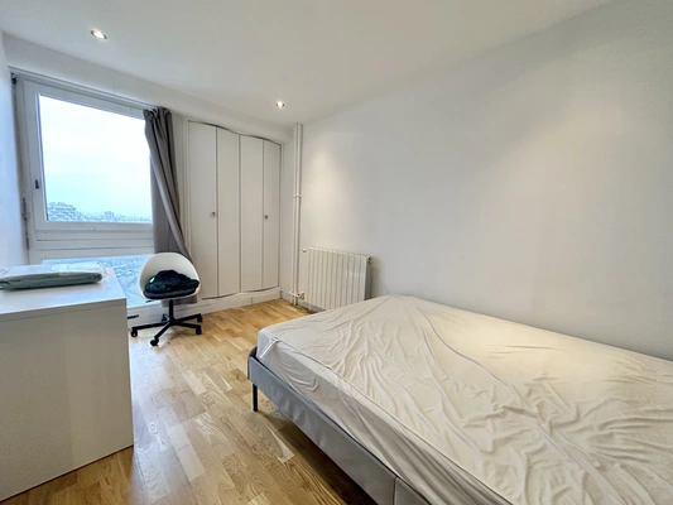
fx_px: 272
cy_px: 252
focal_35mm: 14
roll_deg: -1.8
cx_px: 336
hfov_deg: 102.1
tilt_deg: -5.4
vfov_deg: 85.7
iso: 200
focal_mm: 2.22
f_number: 2.2
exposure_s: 1/109
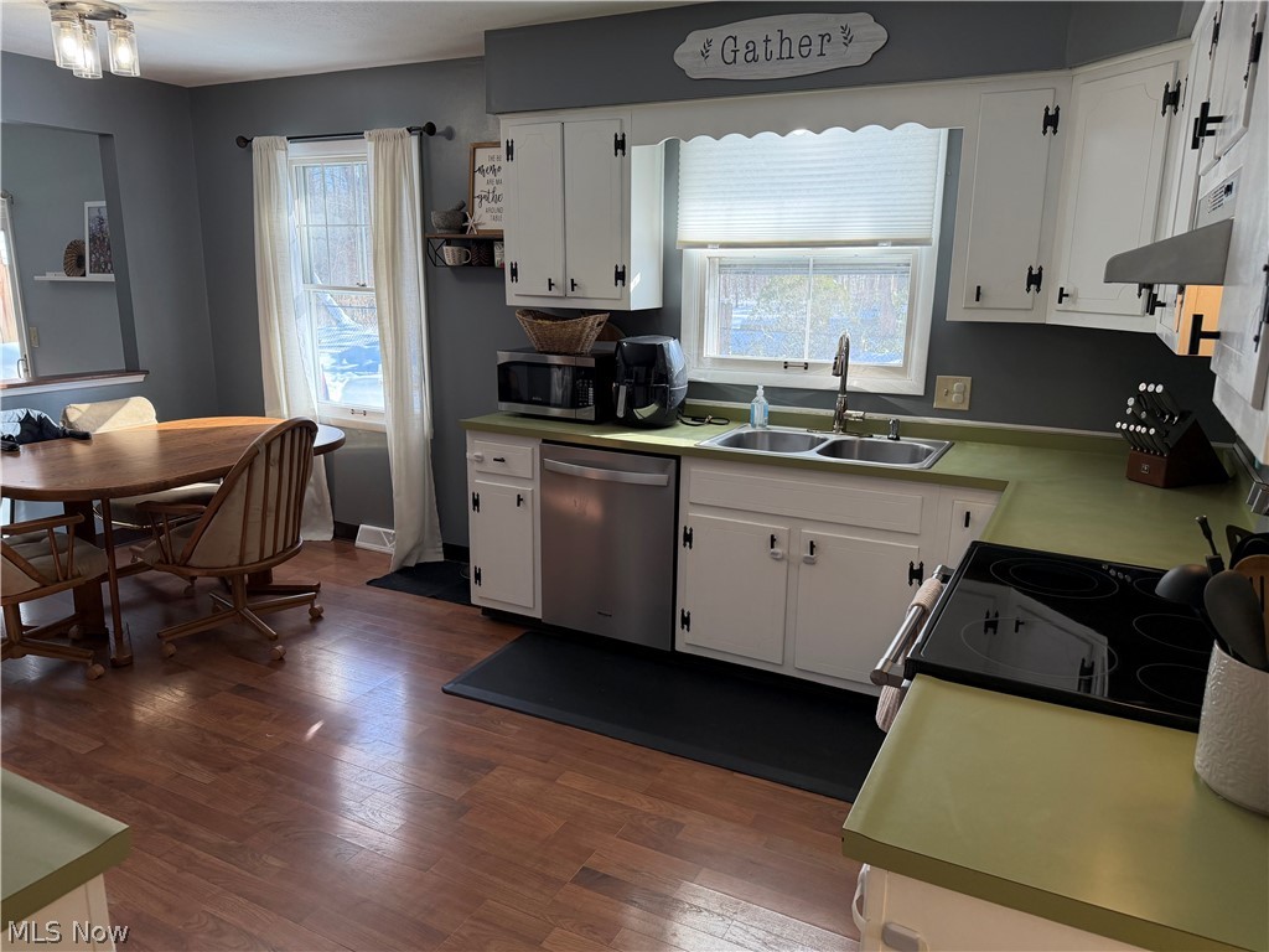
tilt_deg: -13.7
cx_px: 634
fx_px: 880
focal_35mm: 24
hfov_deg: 71.6
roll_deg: -0.3
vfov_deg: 56.8
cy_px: 476
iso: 160
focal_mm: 6.76
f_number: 1.78
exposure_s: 1/211
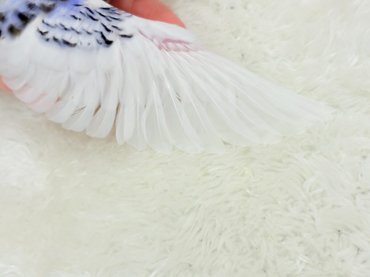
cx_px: 185
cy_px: 138
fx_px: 556
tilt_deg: -50.9
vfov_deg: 28.0
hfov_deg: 36.8
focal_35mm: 52
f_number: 1.6
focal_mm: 5.96
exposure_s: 1/100
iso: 50
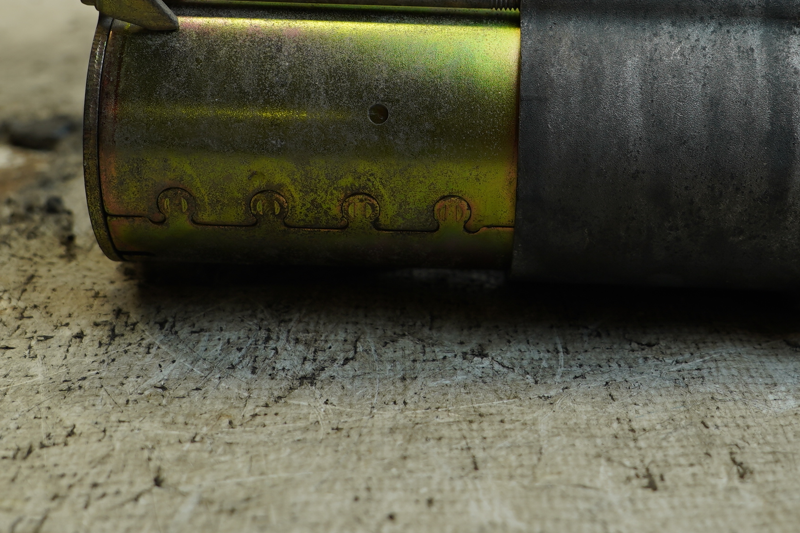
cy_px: 117
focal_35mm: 55
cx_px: 544
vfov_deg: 24.3
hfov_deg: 35.8
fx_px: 1222
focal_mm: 21
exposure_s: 1/60
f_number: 4
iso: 100
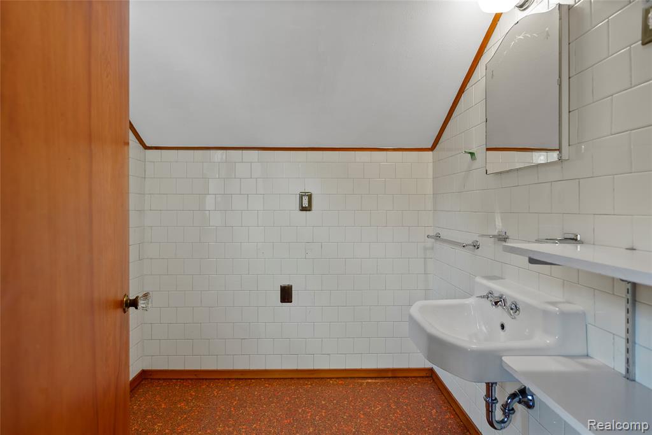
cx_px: 326
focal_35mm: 16
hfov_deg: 96.7
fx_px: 290
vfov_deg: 73.8
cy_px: 218
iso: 100
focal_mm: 16
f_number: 4
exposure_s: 1/5
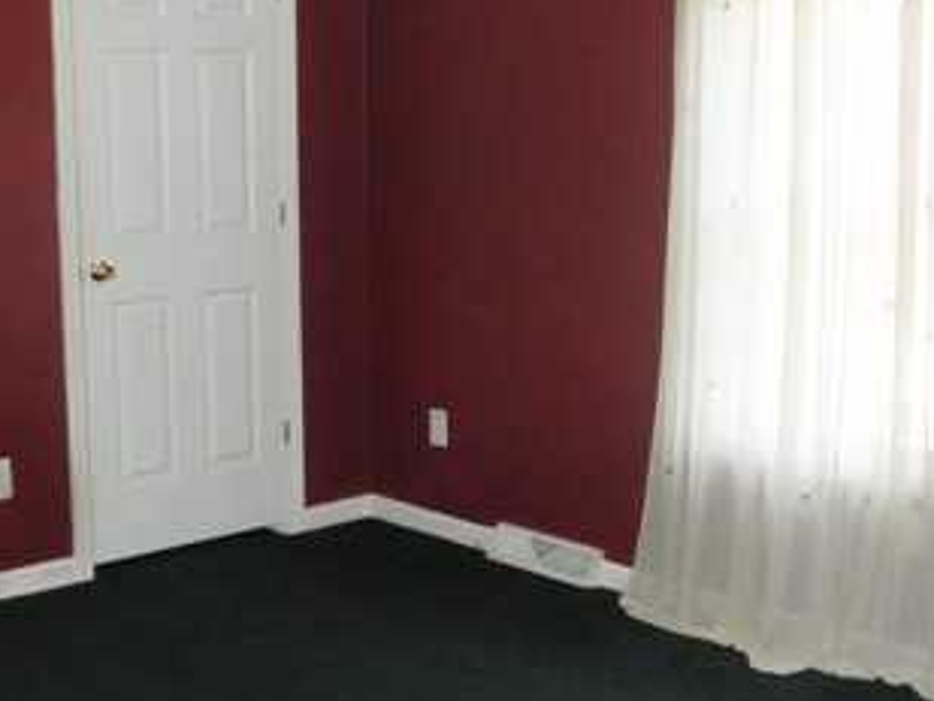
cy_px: 378
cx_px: 435
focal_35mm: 58
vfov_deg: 25.2
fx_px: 1566
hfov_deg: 33.2
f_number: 3
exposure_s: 1/30
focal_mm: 5
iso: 160
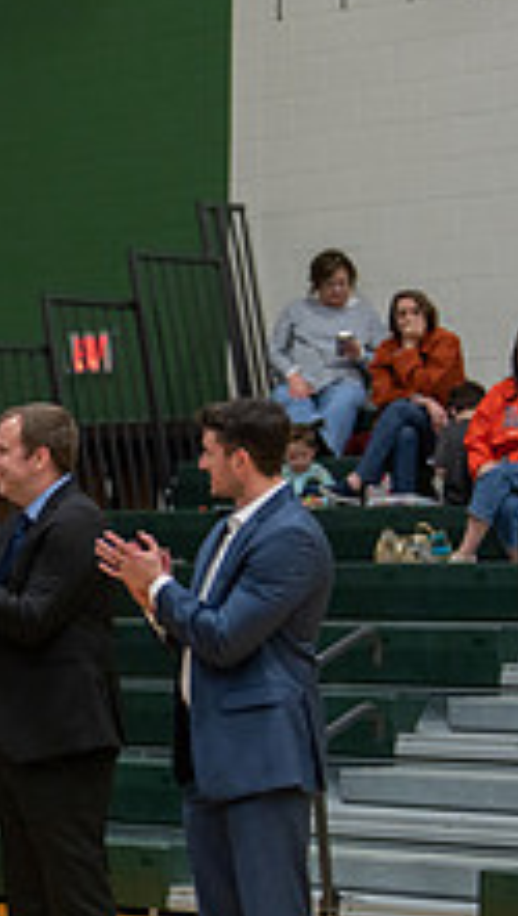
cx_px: -659
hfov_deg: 7.8
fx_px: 3575
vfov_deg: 14.5
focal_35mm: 147
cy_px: 700
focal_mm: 50
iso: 400
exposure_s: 1/400
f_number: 1.2
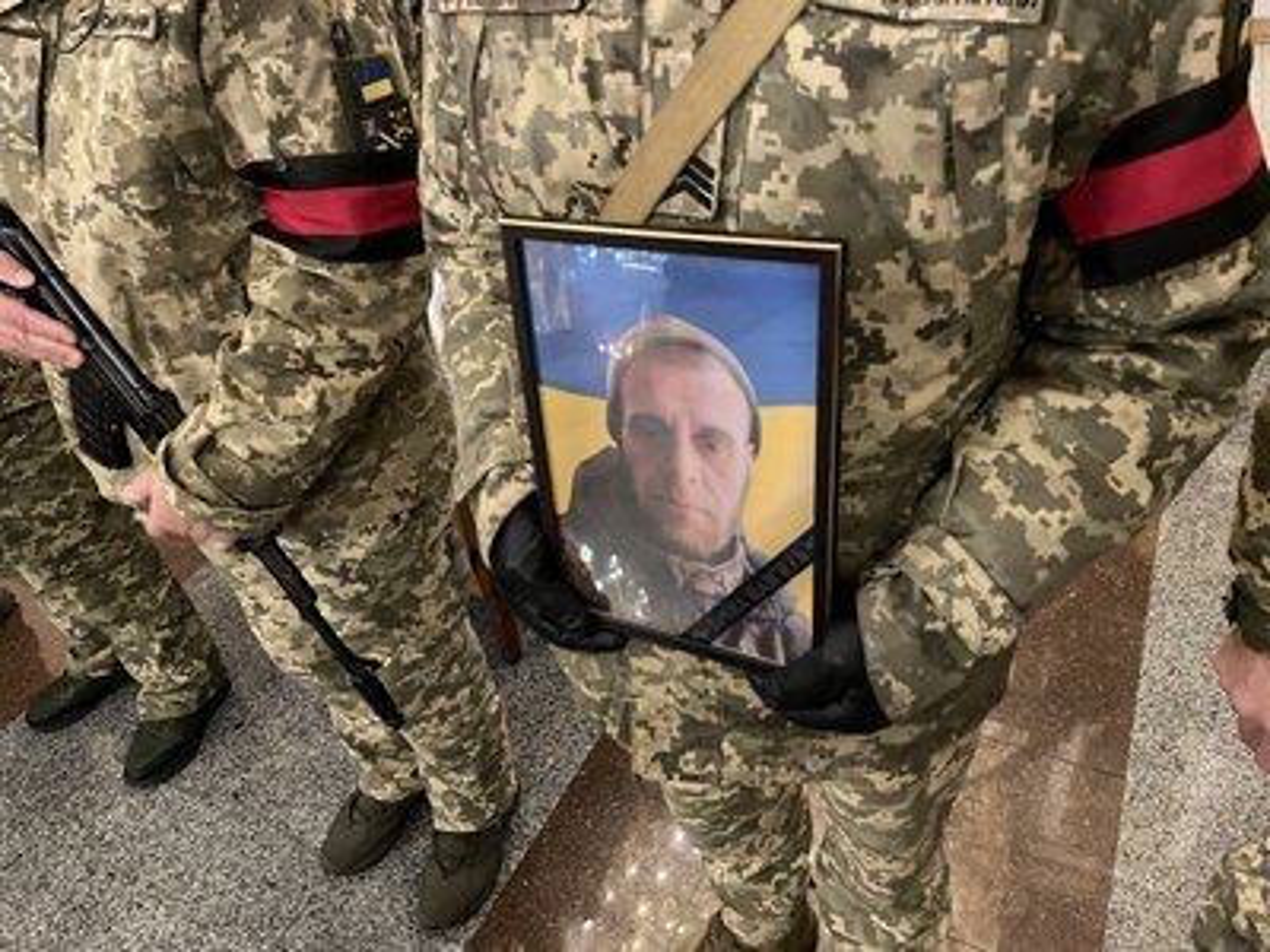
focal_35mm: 26
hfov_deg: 67.3
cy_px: 476
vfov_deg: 53.1
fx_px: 954
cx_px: 635
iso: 640
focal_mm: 4.2
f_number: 1.6
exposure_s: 1/25
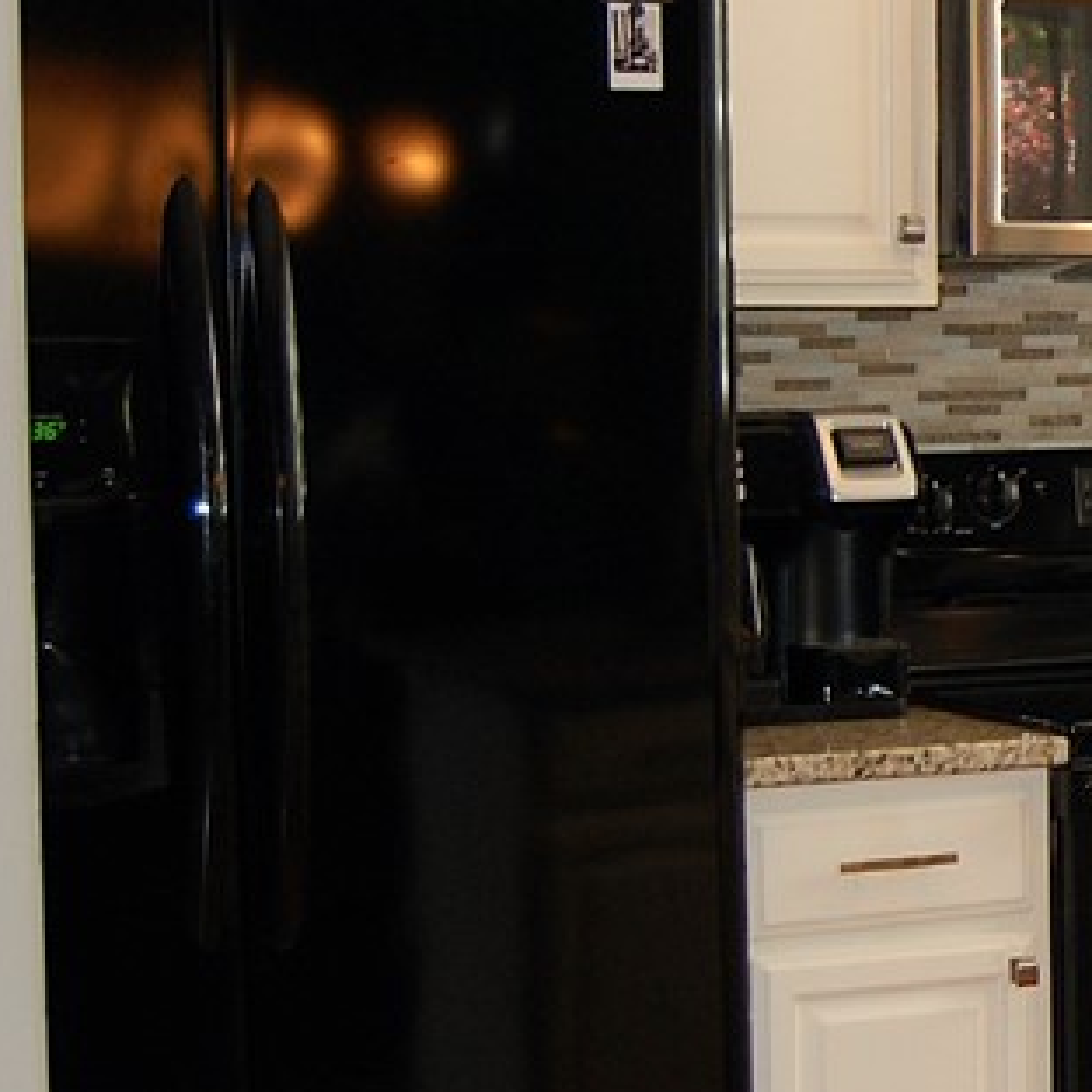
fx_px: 4104
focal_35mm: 115
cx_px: 1760
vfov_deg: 15.2
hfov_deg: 14.0
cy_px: 506
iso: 400
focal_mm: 26
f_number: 4
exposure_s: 1/60
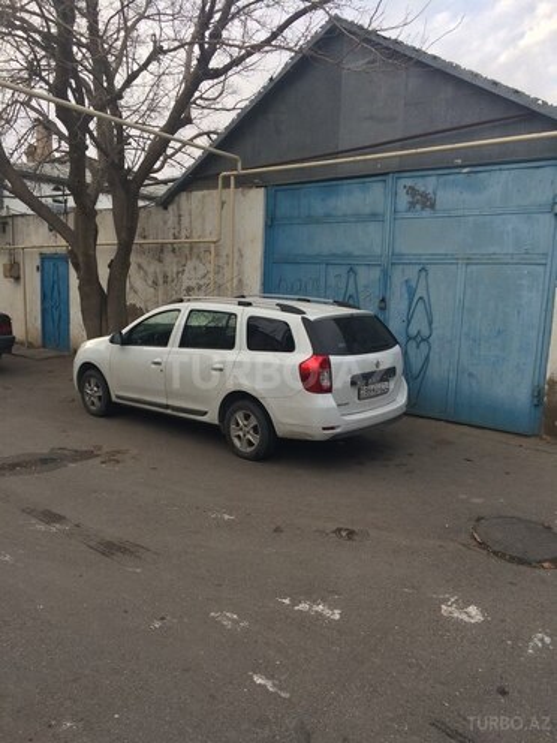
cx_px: 278
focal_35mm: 29
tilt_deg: -6.9
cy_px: 372
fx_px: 622
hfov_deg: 48.2
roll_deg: -1.5
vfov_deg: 61.7
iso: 32
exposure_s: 1/123
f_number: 2.2
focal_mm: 4.15
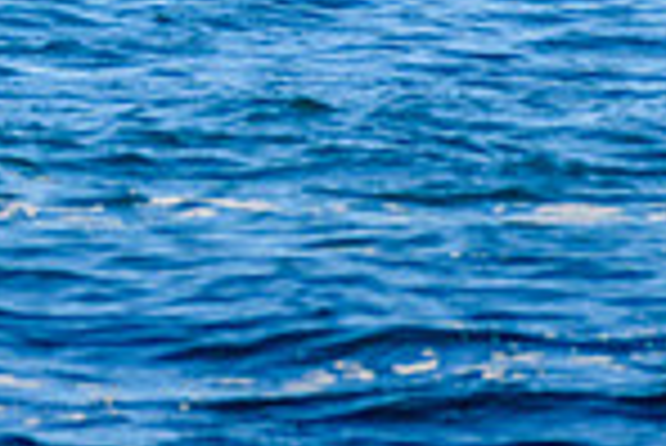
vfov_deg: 0.6
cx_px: -330
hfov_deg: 0.9
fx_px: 44387
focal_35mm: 2397
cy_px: -532
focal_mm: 500
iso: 280
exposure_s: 1/2000
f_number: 5.6
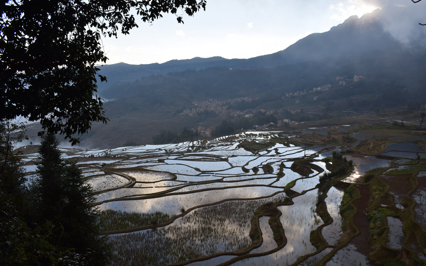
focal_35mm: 31
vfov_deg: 40.6
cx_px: 214
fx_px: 360
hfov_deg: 61.2
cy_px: 132
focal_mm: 20
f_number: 11
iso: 100
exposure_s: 1/80
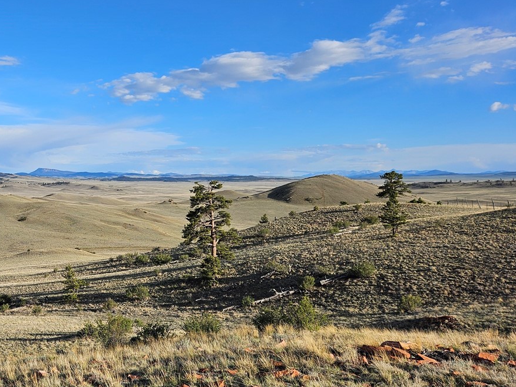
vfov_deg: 34.3
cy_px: 196
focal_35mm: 42
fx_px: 626
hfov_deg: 41.6
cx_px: 61
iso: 25
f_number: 1.8
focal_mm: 5.4
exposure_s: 1/2216
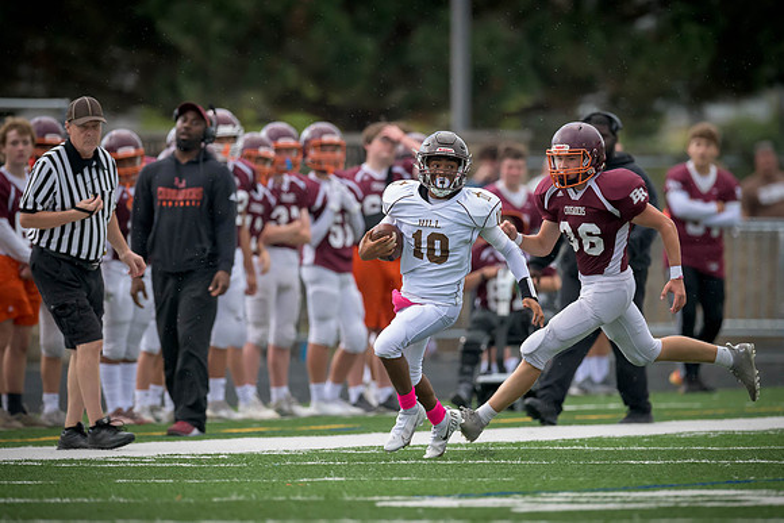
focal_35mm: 667
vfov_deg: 2.1
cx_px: 405
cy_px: 224
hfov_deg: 3.1
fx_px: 14534
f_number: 4
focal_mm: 500
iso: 2000
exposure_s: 1/1600
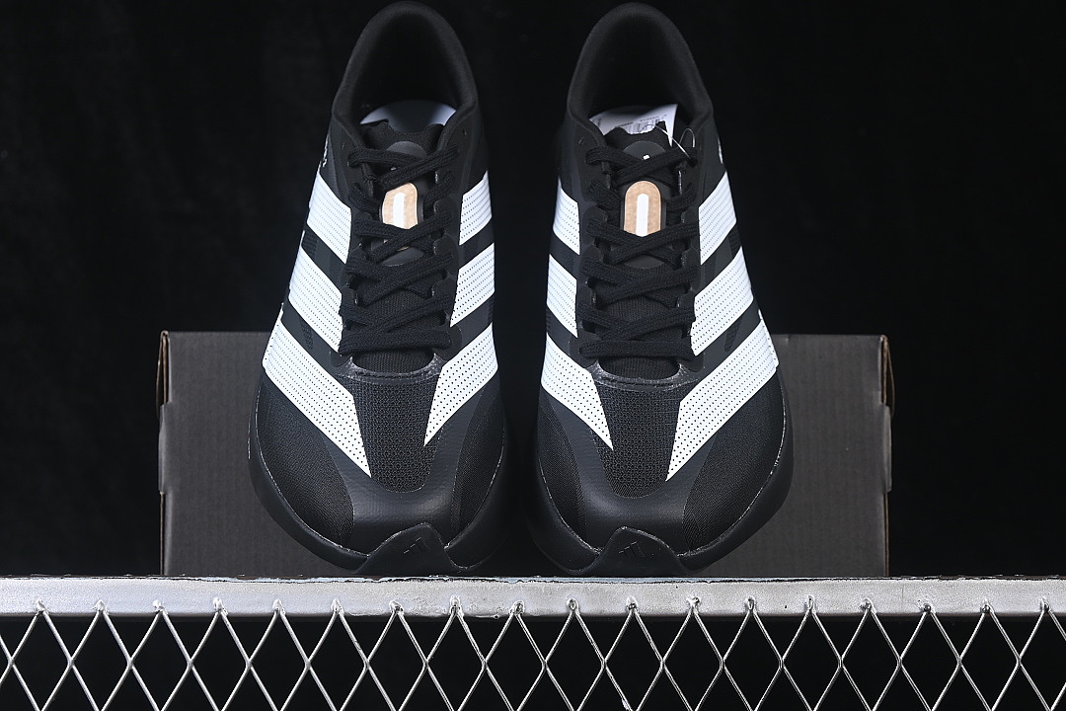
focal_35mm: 75
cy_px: 356
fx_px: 2221
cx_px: 533
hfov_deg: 27.0
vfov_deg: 18.2
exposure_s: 1/60
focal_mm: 50
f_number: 6.3
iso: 160
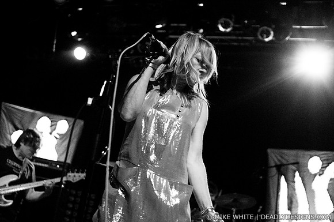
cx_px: 167
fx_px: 417
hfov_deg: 43.7
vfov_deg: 29.8
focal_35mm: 45
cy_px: 111
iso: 1250
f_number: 2
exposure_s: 1/200
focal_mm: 30
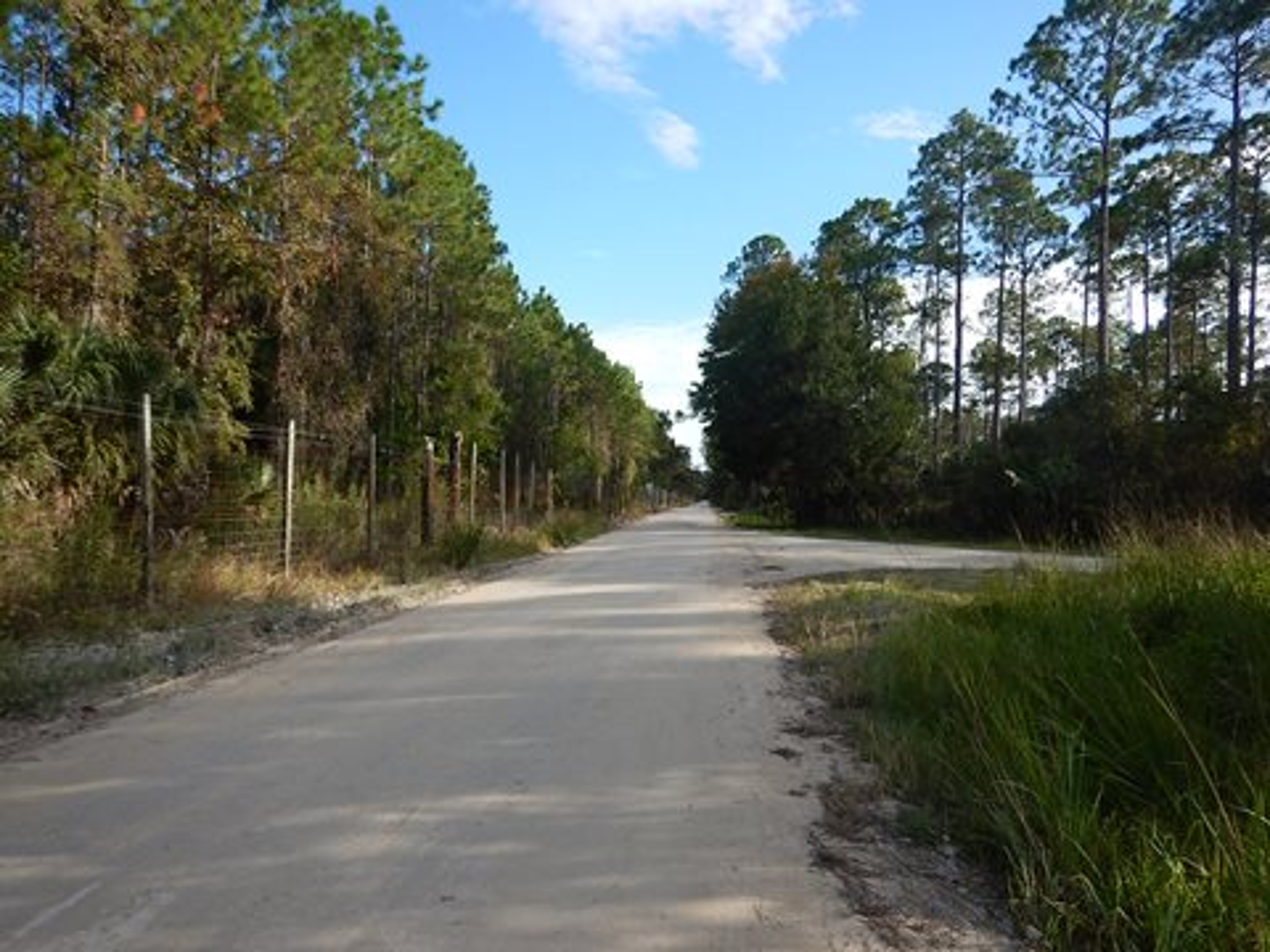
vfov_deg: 56.8
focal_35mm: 24
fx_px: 881
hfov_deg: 71.6
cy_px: 476
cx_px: 635
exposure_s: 1/800
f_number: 2.8
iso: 125
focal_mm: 4.3
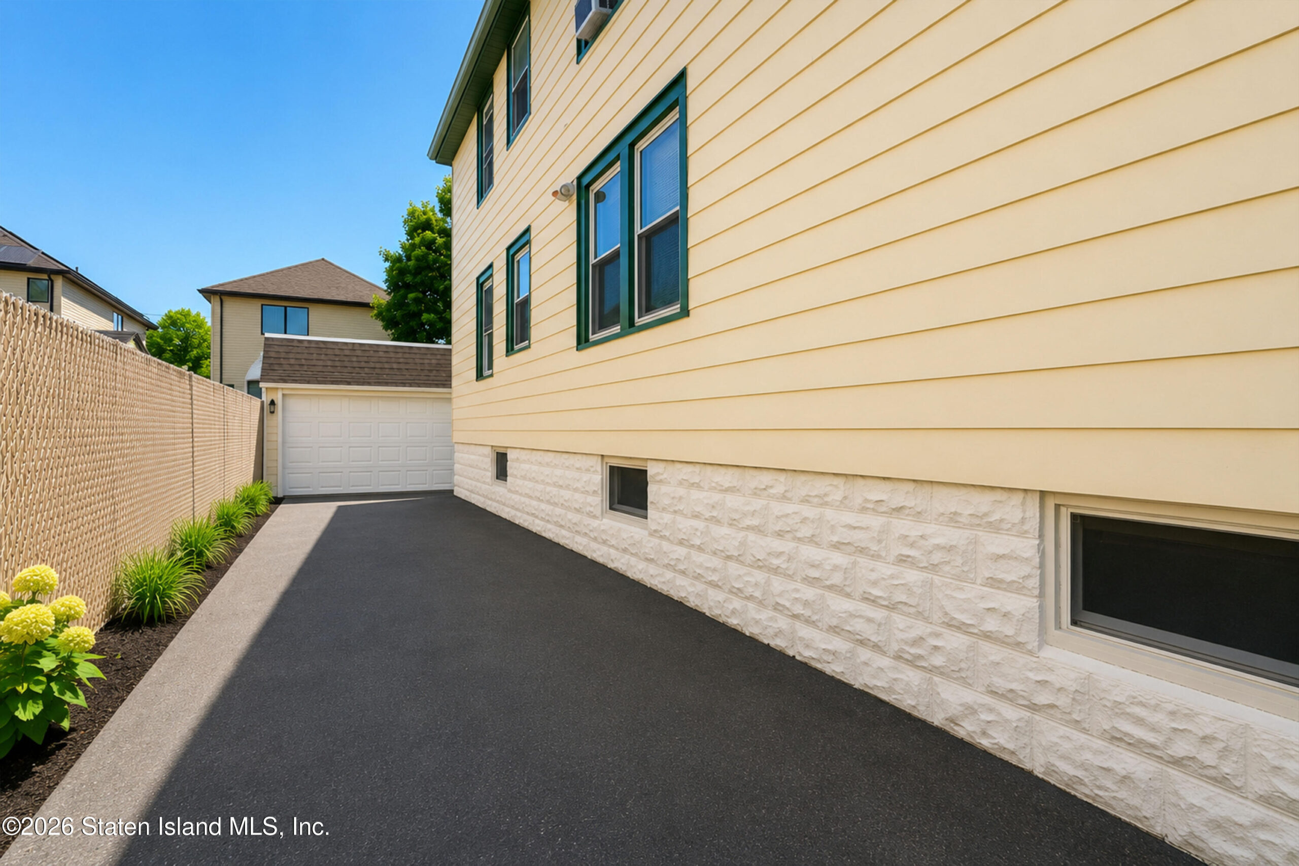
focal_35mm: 16
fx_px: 577
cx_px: 650
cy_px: 433
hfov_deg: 96.7
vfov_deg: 73.8
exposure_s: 1/160
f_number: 6.3
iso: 100
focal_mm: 16
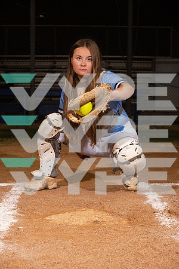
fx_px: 522
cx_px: 90
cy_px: 134
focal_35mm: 70
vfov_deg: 28.8
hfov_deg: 19.5
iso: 1000
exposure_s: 1/500
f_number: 6.3
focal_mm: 70
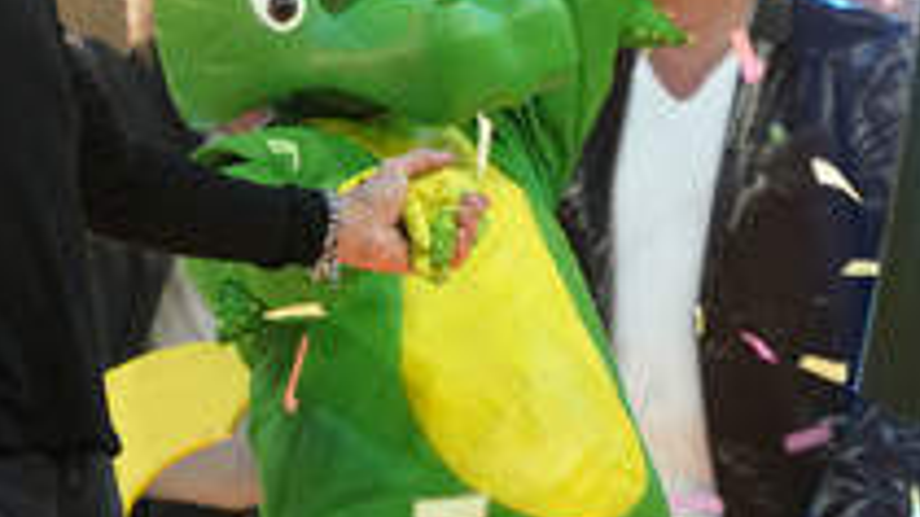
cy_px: 110
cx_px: 519
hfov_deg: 6.2
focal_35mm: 346
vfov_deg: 3.5
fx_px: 8438
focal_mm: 154
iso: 3200
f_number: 5.6
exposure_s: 1/200
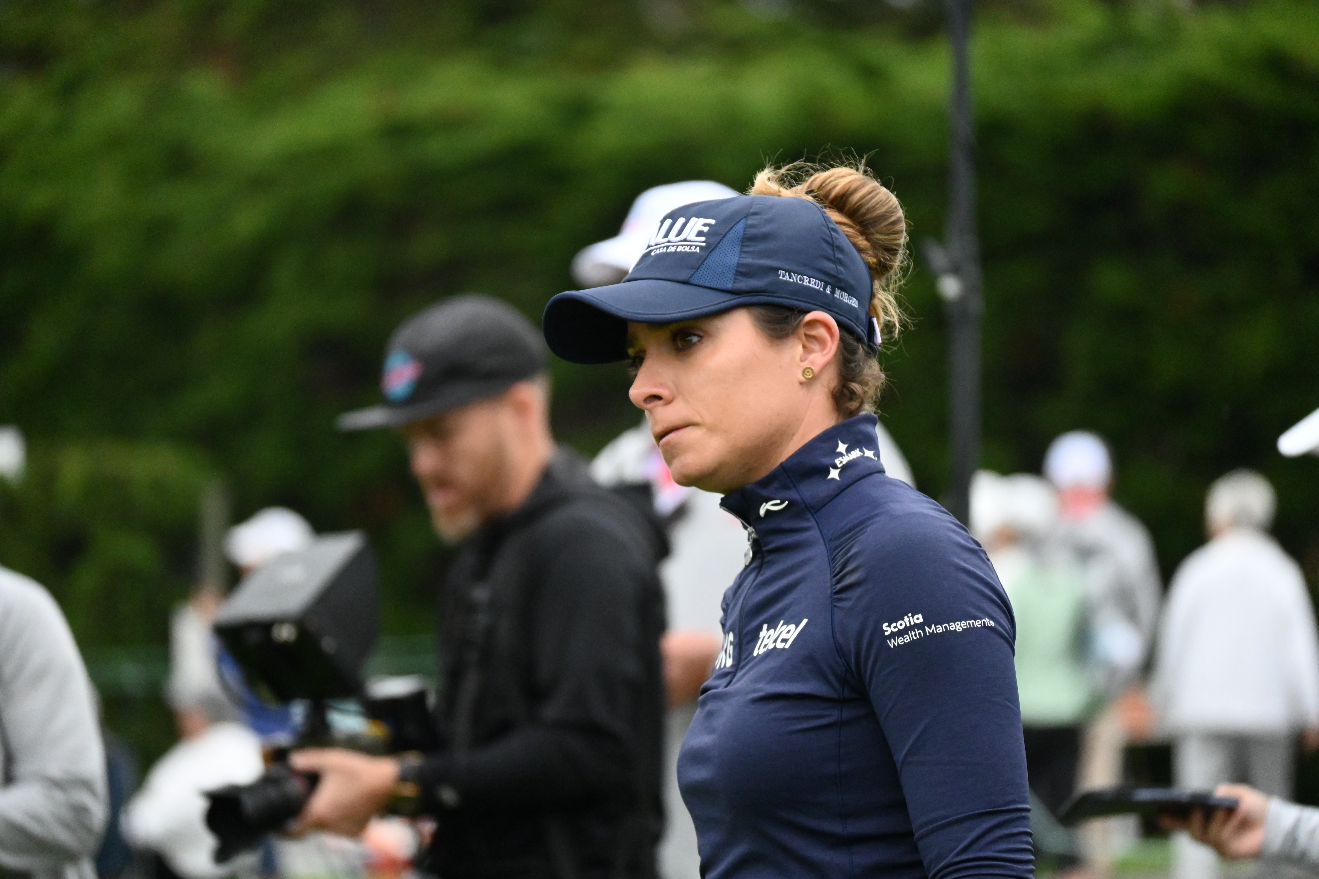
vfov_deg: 3.7
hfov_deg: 5.5
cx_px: 660
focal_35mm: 375
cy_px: 440
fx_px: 13739
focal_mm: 250
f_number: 6.3
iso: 5000
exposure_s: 1/4000
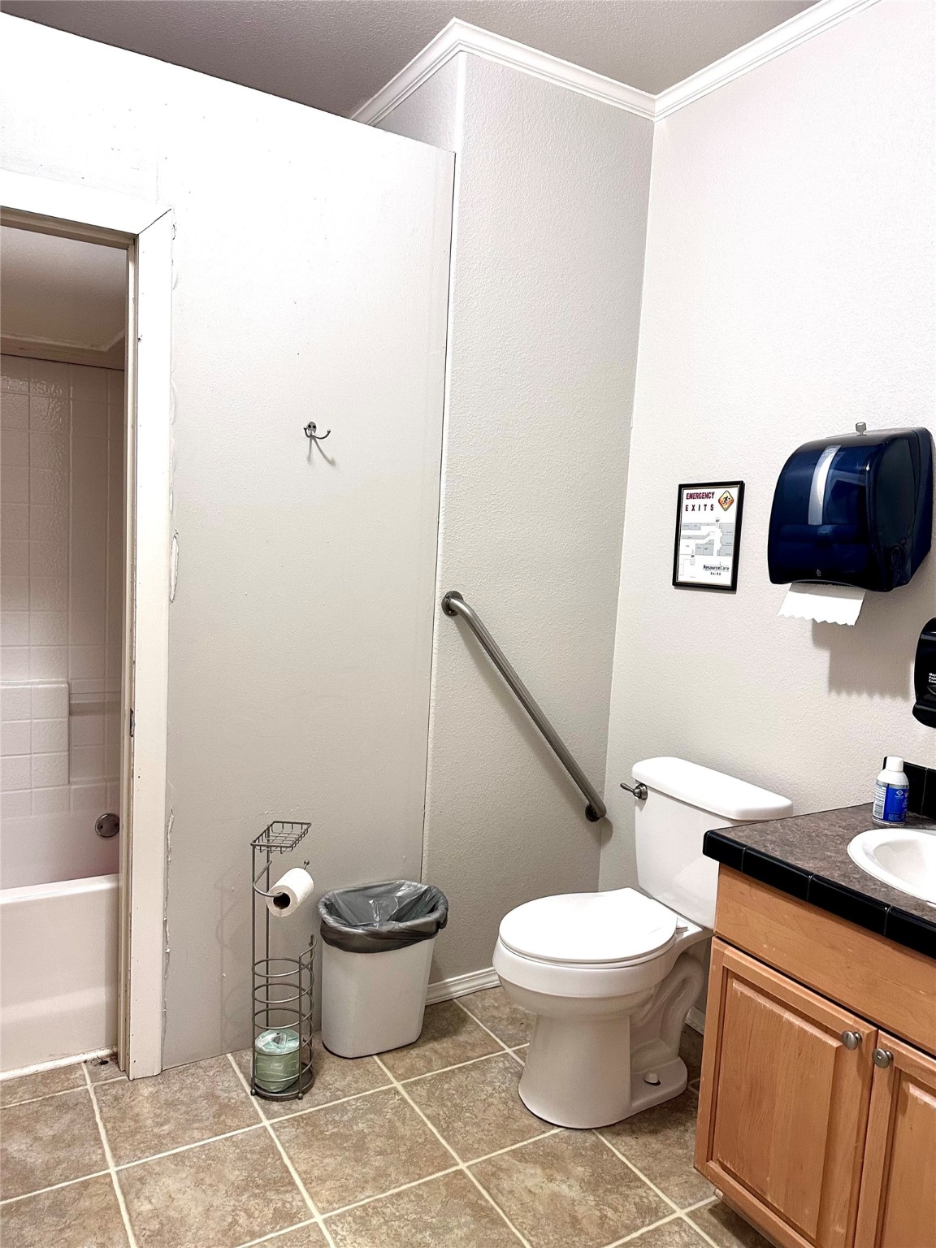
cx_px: 468
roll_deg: -3.3
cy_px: 624
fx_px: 865
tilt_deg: -6.0
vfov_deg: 71.6
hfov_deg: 56.8
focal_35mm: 24
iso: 250
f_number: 1.78
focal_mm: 6.86
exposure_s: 1/60
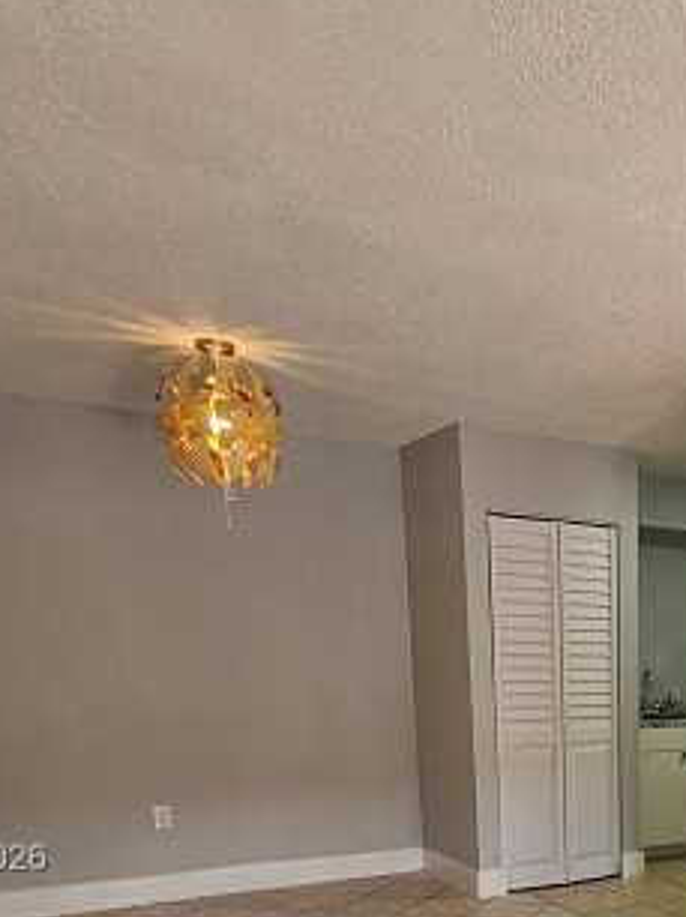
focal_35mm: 34
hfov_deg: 35.0
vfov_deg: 47.3
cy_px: 860
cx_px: 779
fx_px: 900
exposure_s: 1/60
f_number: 2.2
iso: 64
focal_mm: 2.2
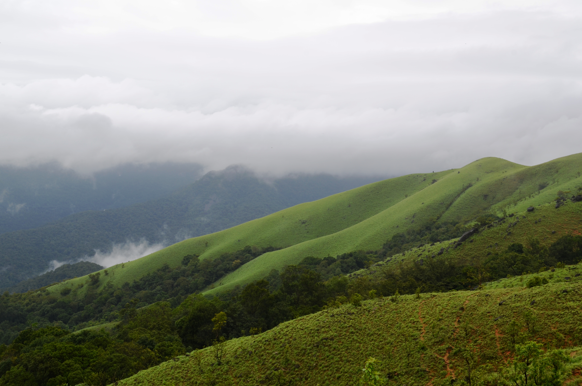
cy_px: 193
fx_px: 726
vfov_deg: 29.7
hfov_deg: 43.7
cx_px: 291
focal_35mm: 45
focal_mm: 30
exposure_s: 1/200
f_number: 11
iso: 100
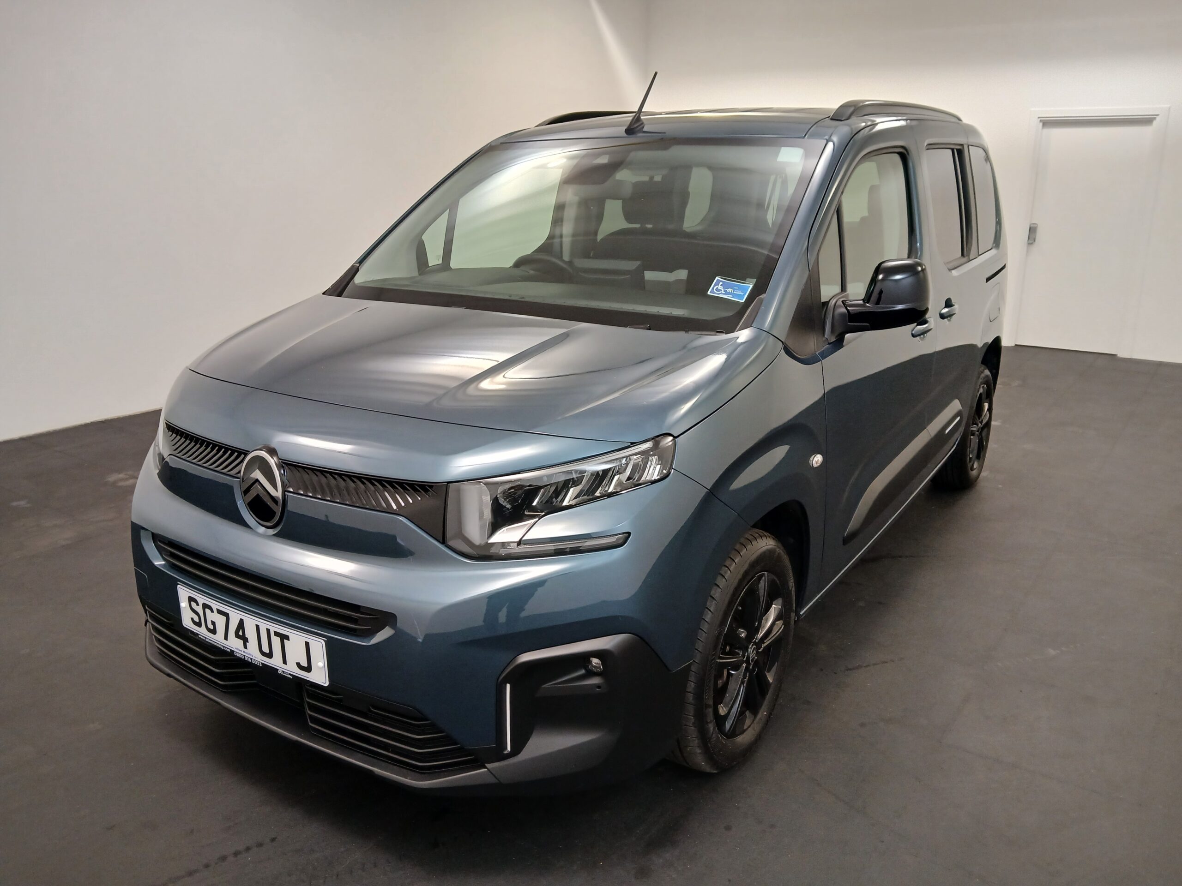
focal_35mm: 26
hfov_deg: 67.3
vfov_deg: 53.1
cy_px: 443
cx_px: 591
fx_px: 888
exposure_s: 1/50
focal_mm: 3.98
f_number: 1.8
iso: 125
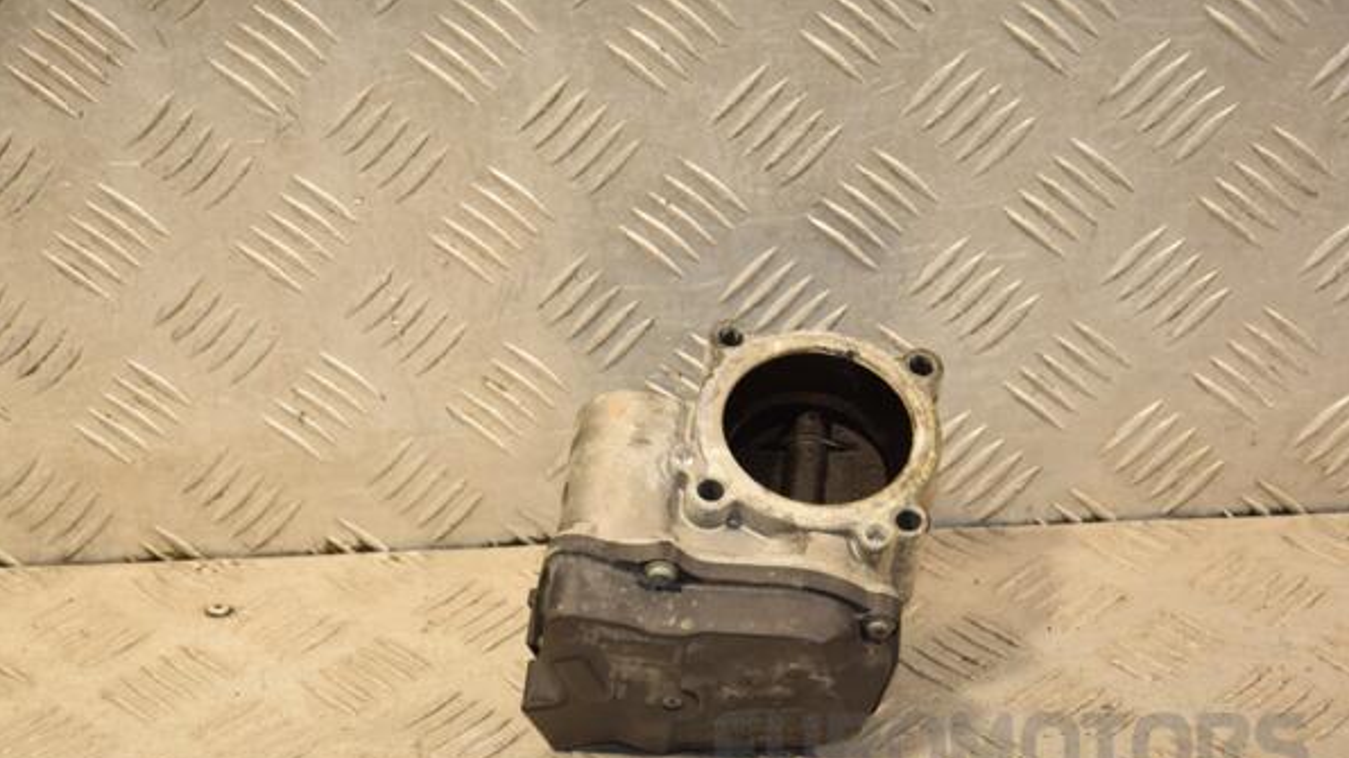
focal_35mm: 98
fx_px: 3505
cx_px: 672
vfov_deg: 12.3
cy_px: 446
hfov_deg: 21.8
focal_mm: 62
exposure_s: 1/200
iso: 800
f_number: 5.6
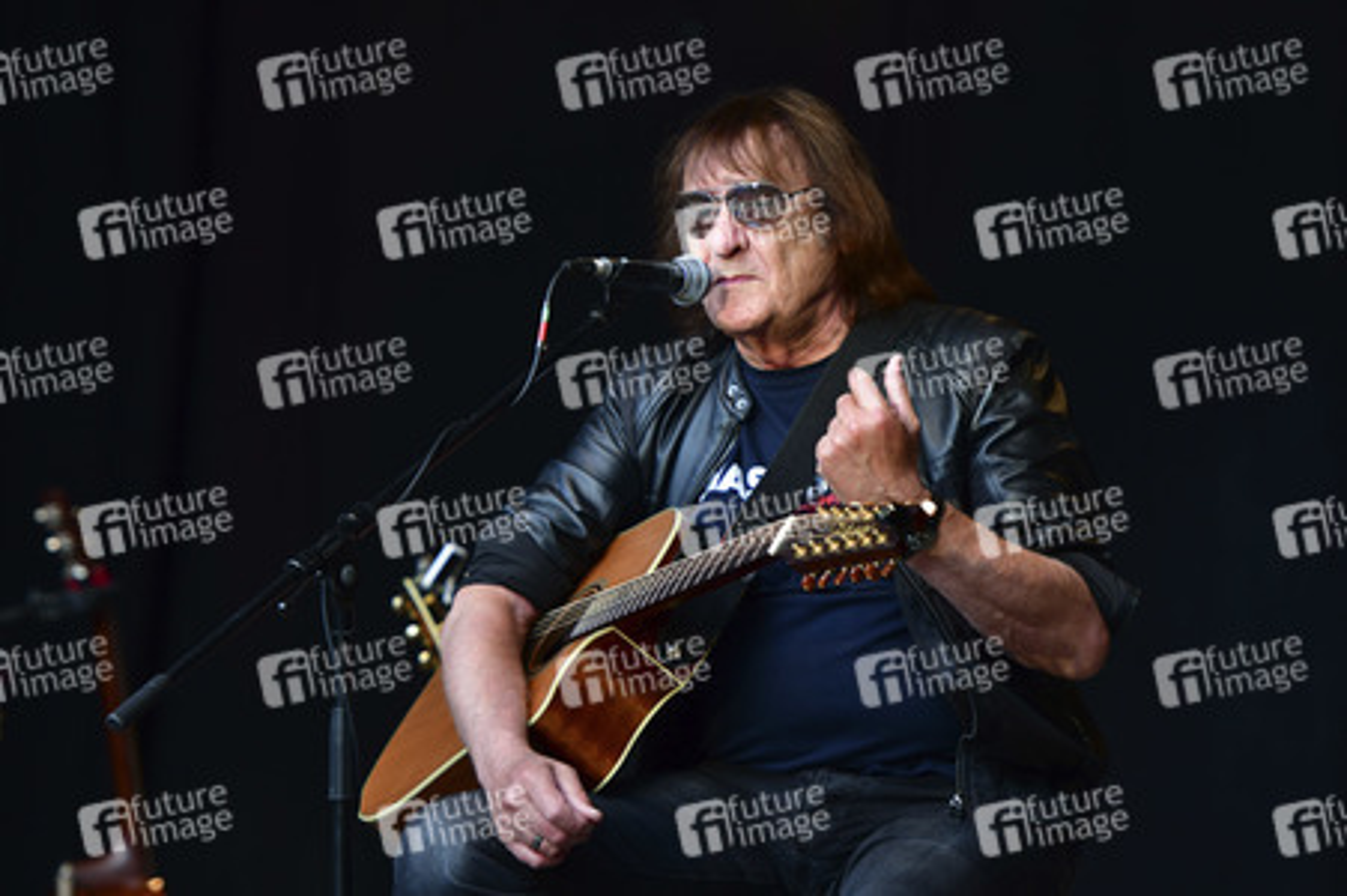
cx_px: 674
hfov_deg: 8.6
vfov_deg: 5.7
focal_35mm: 240
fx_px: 8973
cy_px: 448
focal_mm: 160
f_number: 2.8
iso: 200
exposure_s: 1/500
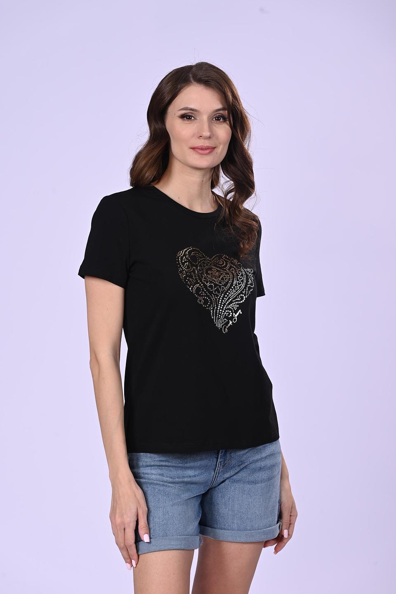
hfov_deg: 11.4
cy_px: 297
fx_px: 1980
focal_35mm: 120
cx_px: 198
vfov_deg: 17.1
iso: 200
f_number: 9
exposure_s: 1/160
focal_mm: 120
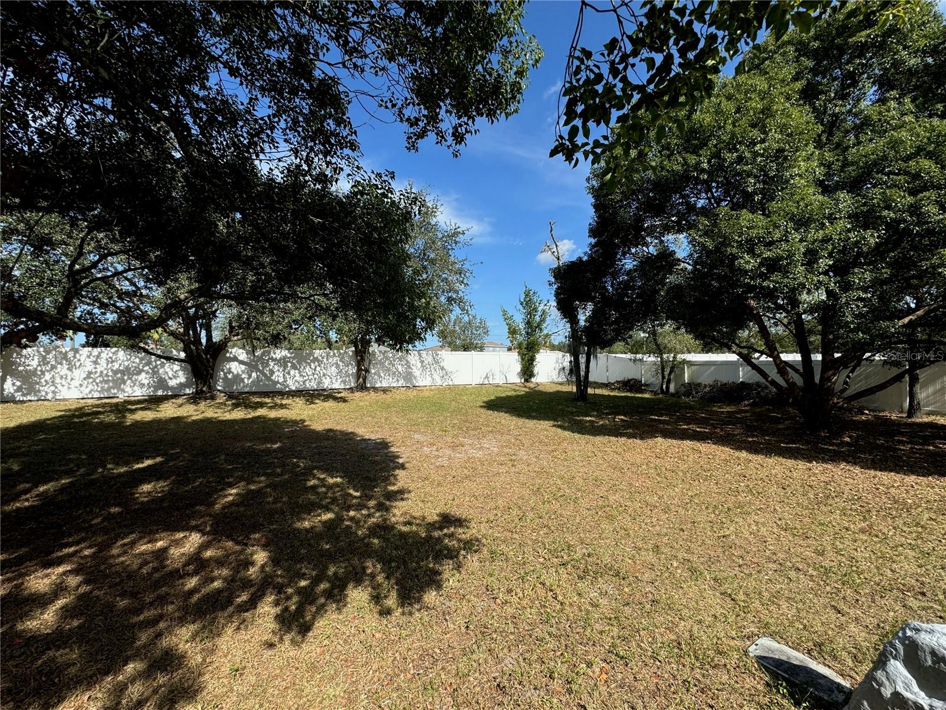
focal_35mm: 14
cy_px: 355
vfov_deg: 85.7
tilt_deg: +2.9
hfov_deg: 102.1
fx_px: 383
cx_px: 473
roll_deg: +0.6
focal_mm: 2.22
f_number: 2.2
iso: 40
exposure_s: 1/1506
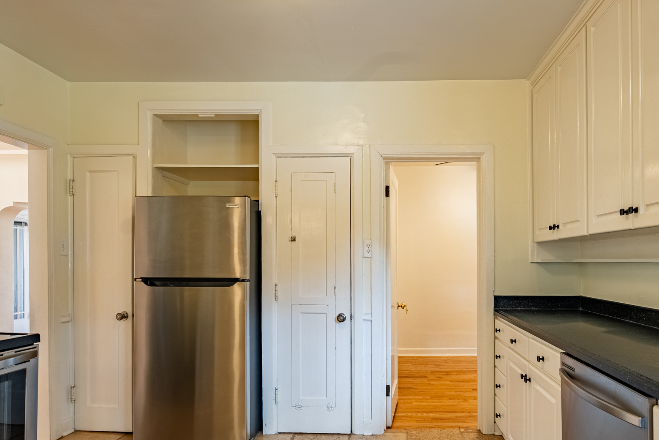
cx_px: 324
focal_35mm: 21
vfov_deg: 58.8
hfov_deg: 81.2
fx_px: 385
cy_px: 274
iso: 400
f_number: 5.6
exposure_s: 1/320
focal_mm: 16
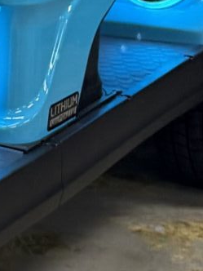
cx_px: -193
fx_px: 1447
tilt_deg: -14.7
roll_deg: +0.2
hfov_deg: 7.7
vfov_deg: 10.7
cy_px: 75
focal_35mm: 185
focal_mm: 6.76
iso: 320
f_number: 1.78
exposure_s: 1/60
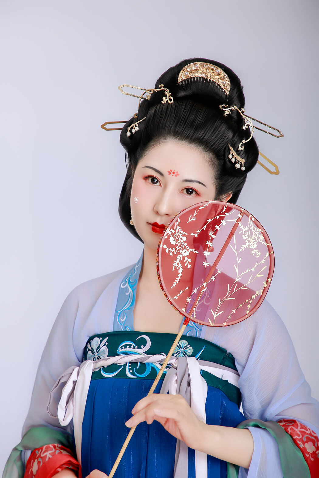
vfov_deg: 19.8
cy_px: 239
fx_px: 1369
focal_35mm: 103
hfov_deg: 13.3
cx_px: 160
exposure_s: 1/160
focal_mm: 105
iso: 100
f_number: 7.1
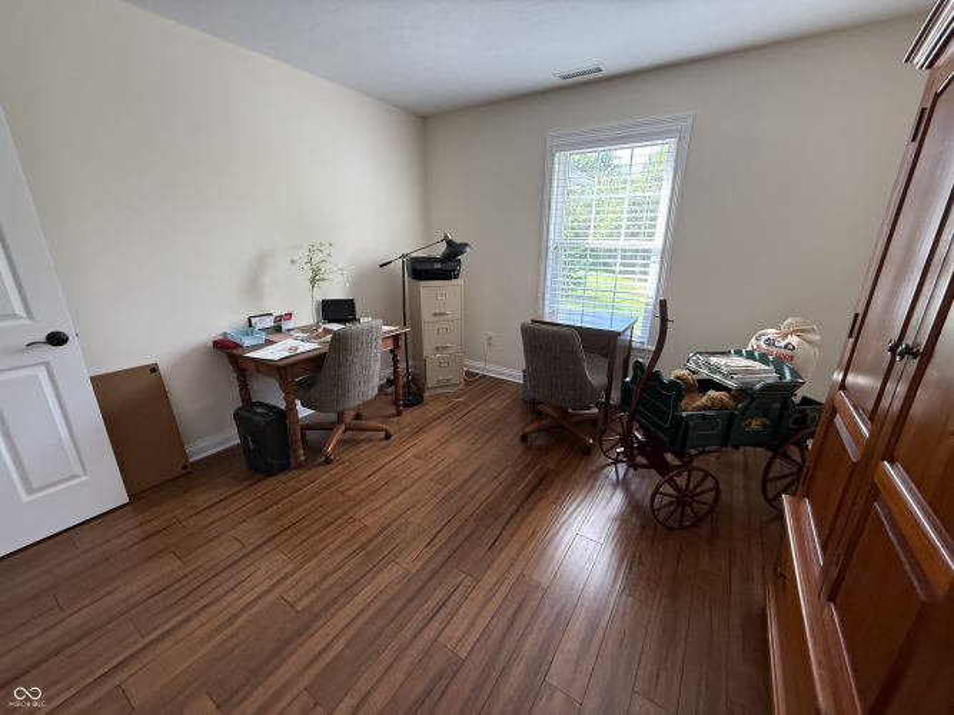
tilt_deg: -16.7
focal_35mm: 14
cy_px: 358
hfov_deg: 102.1
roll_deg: -0.1
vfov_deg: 85.7
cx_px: 477
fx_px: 386
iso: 320
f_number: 2.2
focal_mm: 2.22
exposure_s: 1/99
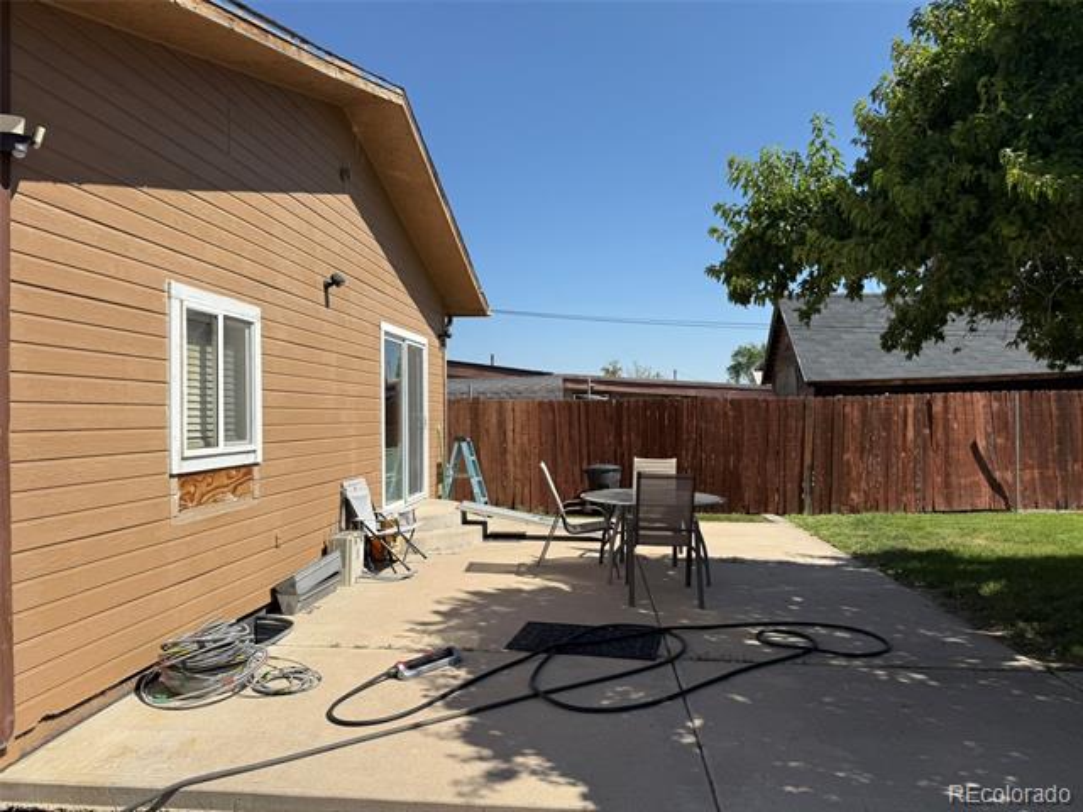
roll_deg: +0.2
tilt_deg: +1.5
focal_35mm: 24
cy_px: 406
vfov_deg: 56.8
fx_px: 751
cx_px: 542
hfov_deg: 71.6
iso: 80
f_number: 1.78
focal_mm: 6.76
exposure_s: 1/5714
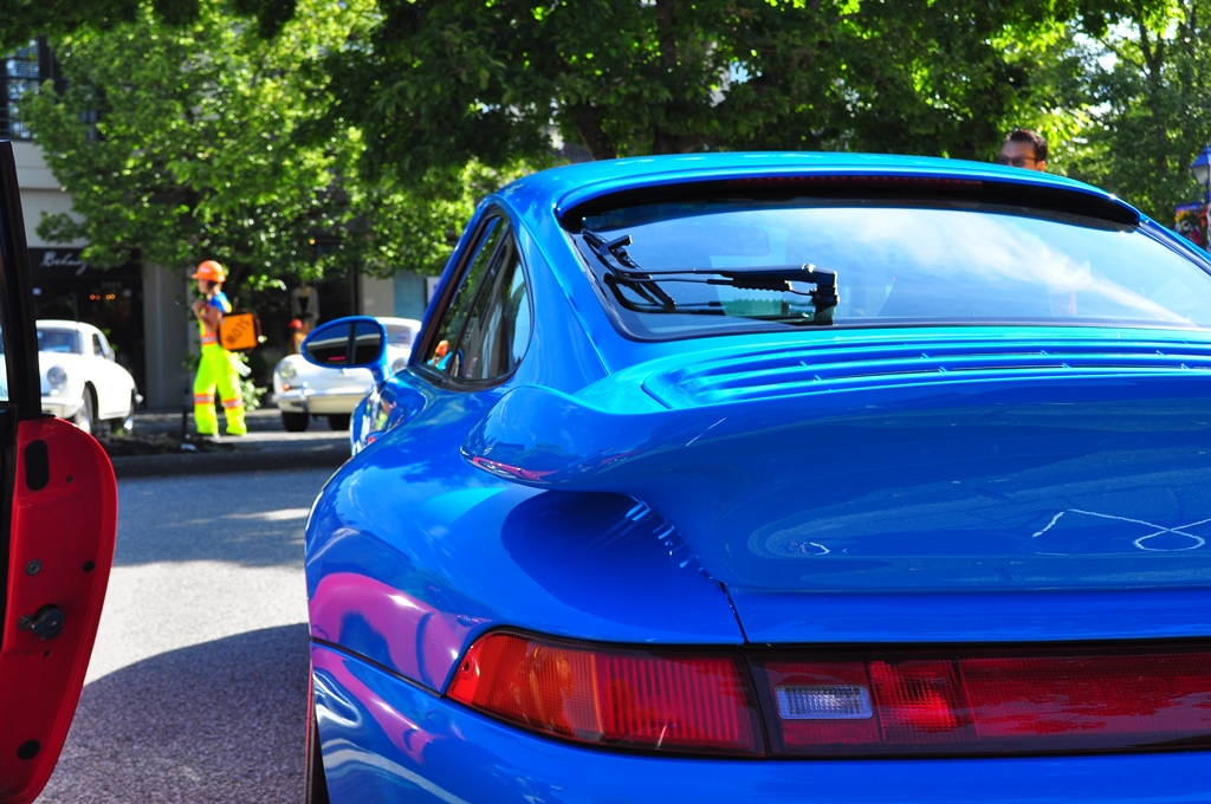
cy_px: 402
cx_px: 606
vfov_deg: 26.4
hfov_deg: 38.9
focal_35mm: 51
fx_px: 1713
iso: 320
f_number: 8
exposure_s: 1/250
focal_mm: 34
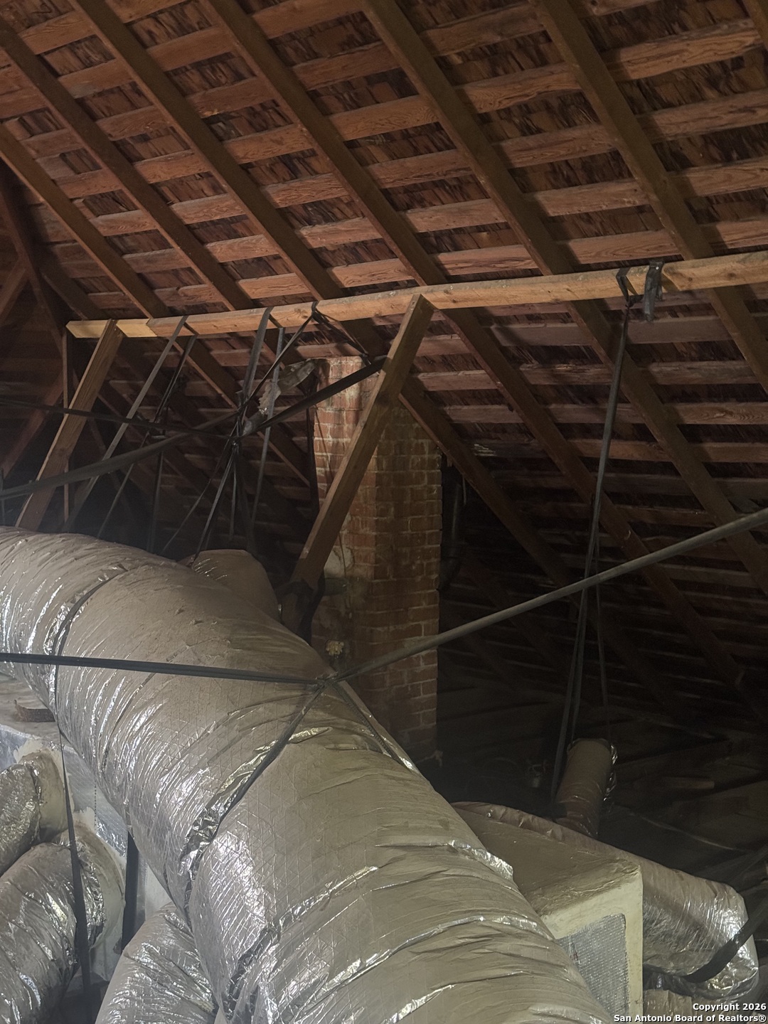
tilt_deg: -2.7
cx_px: 384
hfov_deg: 30.3
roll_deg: -1.1
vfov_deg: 39.7
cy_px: 512
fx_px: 1420
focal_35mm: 48
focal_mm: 6.76
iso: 800
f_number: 1.78
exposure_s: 1/20
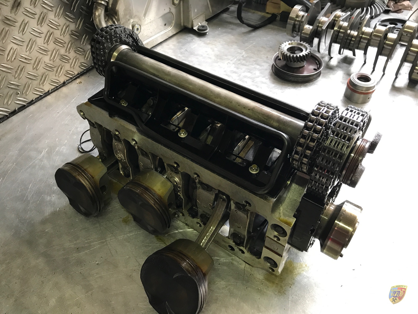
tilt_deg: -45.4
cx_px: 209
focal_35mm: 28
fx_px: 338
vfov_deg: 49.7
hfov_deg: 63.4
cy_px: 157
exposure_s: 1/25
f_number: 1.8
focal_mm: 3.99
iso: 40
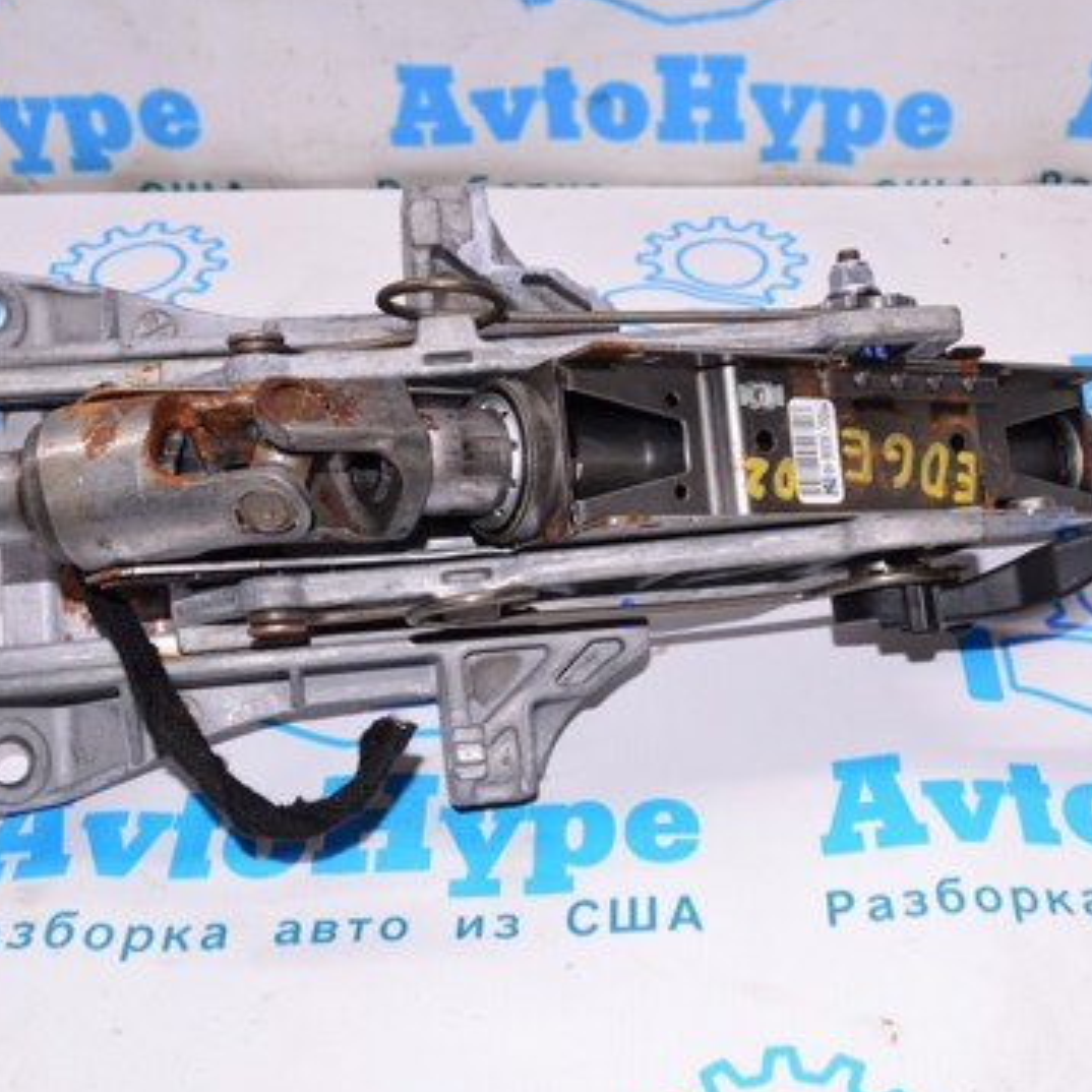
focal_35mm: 48
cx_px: 756
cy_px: 508
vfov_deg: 35.5
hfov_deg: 35.1
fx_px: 1705
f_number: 8
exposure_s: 1/125
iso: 1600
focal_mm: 21
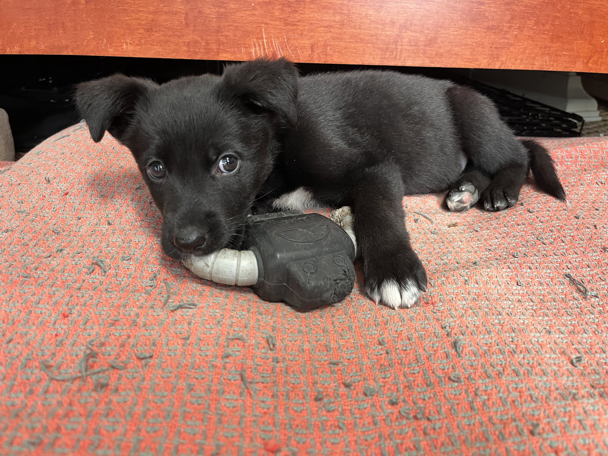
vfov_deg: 53.1
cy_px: 228
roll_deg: -2.1
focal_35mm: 26
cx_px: 304
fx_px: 457
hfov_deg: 67.3
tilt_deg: -25.0
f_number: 1.6
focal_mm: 5.1
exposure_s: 1/60
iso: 250
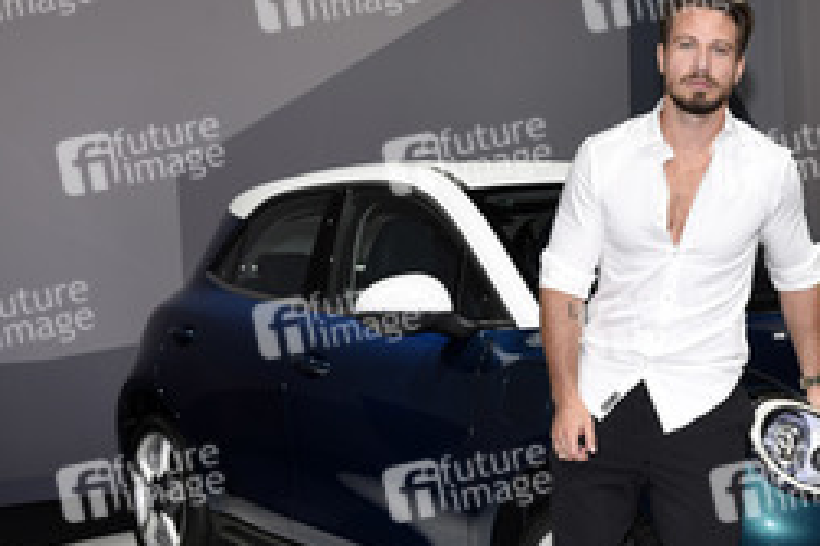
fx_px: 1388
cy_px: 402
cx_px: 707
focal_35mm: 61
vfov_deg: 22.1
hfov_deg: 31.6
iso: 400
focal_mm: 34
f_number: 6.3
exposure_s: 1/125
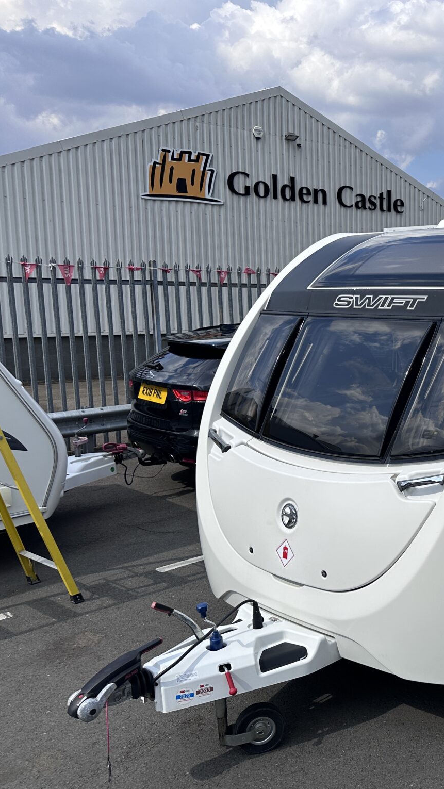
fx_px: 732
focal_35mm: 35
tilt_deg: -9.0
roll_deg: -1.0
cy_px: 396
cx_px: 478
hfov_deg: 30.5
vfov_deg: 56.6
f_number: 1.78
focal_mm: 6.86
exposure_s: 1/6211
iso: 80
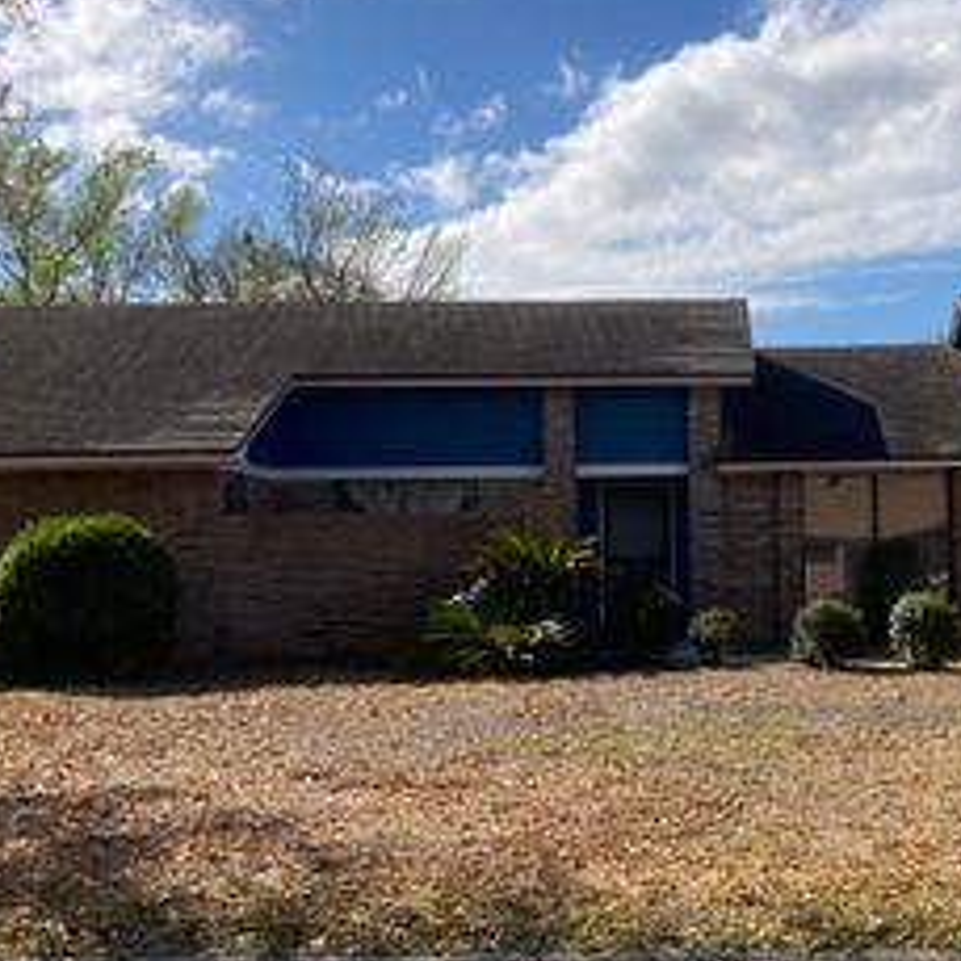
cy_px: 556
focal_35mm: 54
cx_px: 726
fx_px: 1696
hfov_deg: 31.1
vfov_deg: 31.6
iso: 20
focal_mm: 3.99
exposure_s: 1/2558
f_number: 1.8
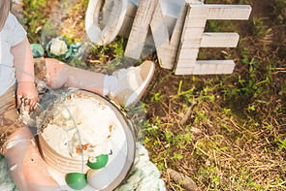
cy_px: 81
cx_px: 32
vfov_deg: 24.6
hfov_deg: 34.3
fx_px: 437
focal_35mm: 55
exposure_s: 1/800
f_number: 2.8
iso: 100
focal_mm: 28
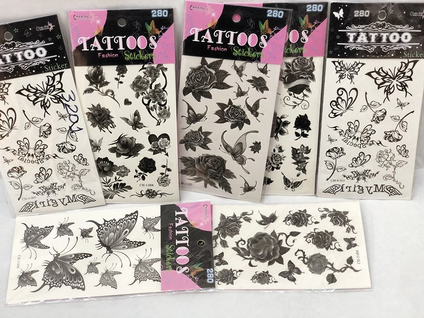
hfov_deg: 36.8
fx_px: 637
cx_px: 212
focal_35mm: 52
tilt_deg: -50.8
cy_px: 159
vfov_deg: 28.0
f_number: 2.4
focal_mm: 6
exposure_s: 1/50
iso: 40
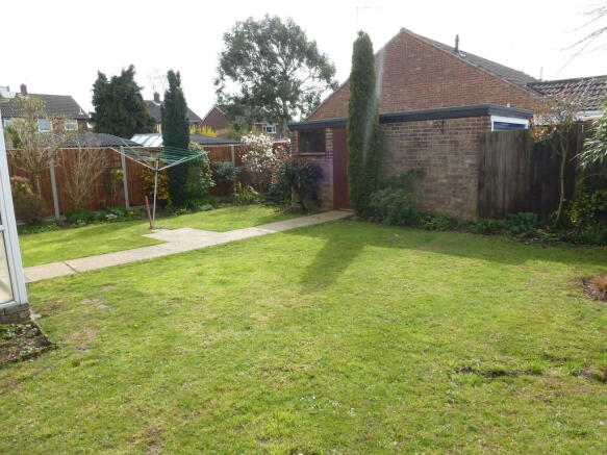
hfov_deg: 71.6
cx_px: 304
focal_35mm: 24
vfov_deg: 56.8
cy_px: 228
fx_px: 421
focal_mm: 4.3
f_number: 4
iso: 100
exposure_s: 1/250
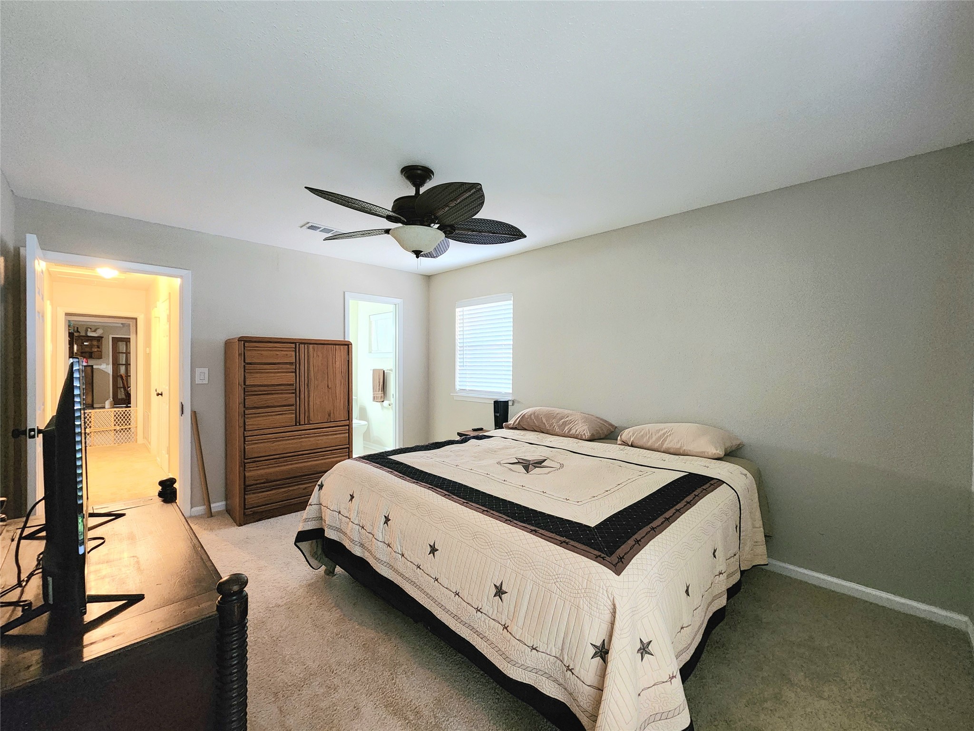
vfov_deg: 89.9
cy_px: 366
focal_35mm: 13
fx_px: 366
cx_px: 487
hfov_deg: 106.2
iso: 500
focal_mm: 2.2
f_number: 2.2
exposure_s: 1/30
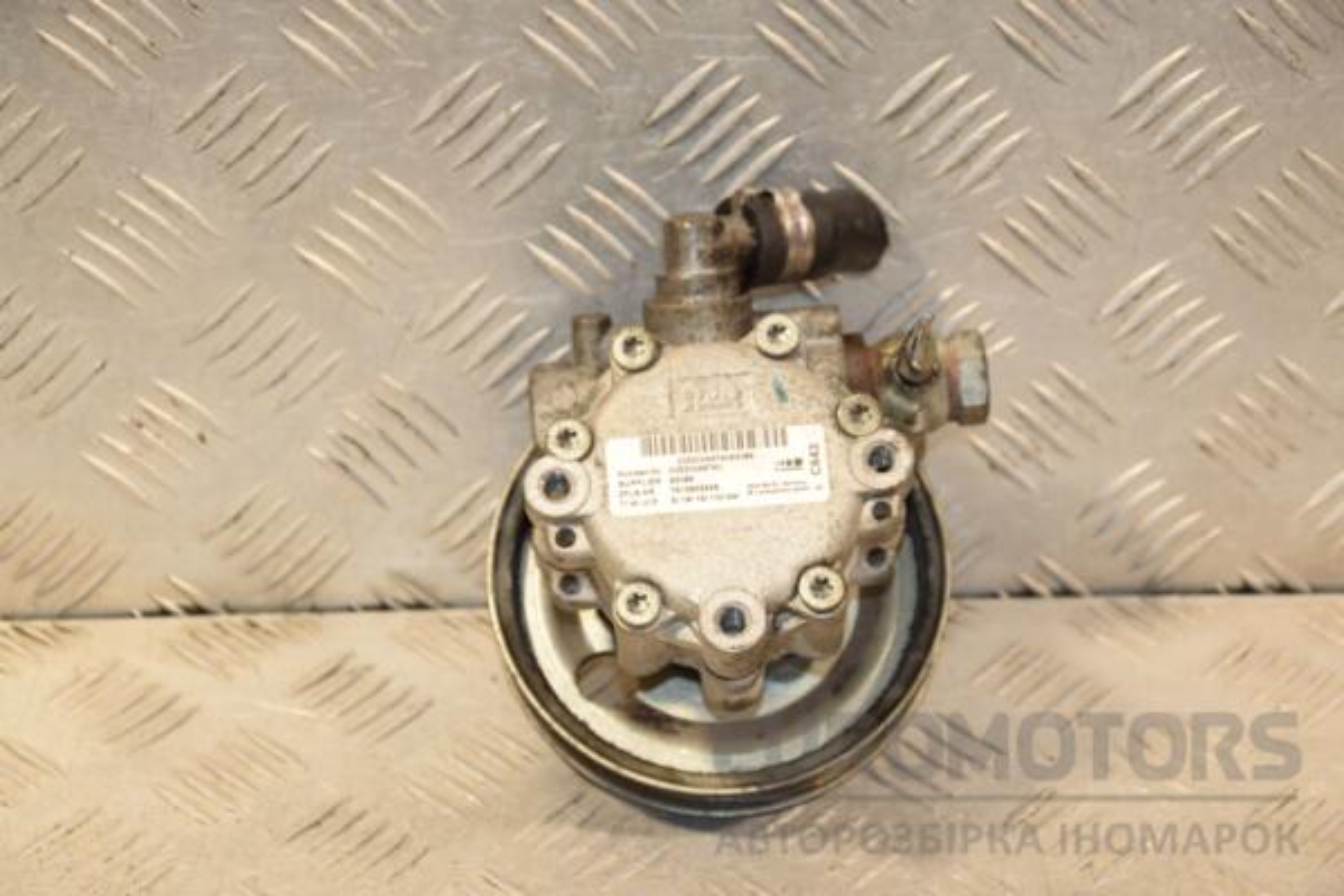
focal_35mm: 105
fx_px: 3920
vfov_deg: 13.0
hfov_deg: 19.5
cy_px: 448
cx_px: 672
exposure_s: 1/200
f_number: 6.3
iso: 800
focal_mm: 70
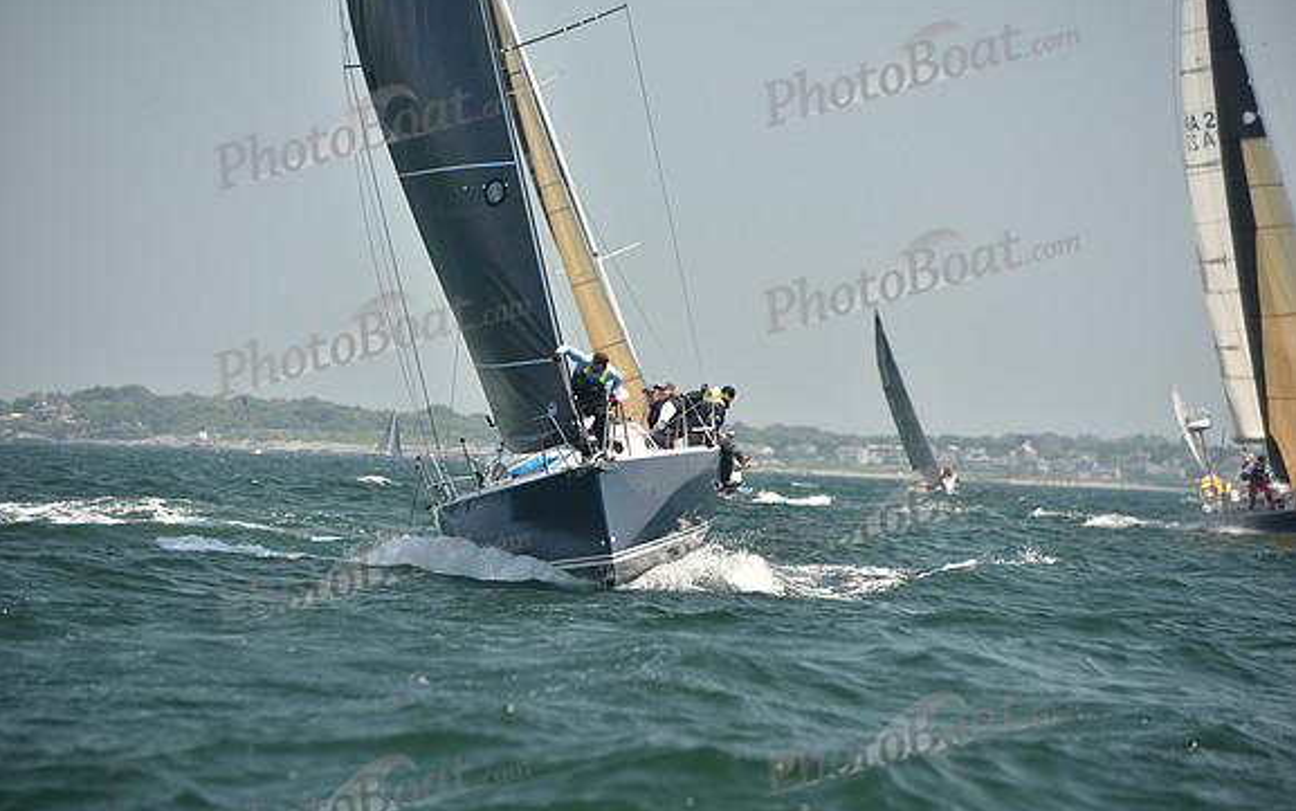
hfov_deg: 10.2
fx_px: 7243
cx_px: 649
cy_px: 423
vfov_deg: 6.4
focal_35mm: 205
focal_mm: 200
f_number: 5
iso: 250
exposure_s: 1/640
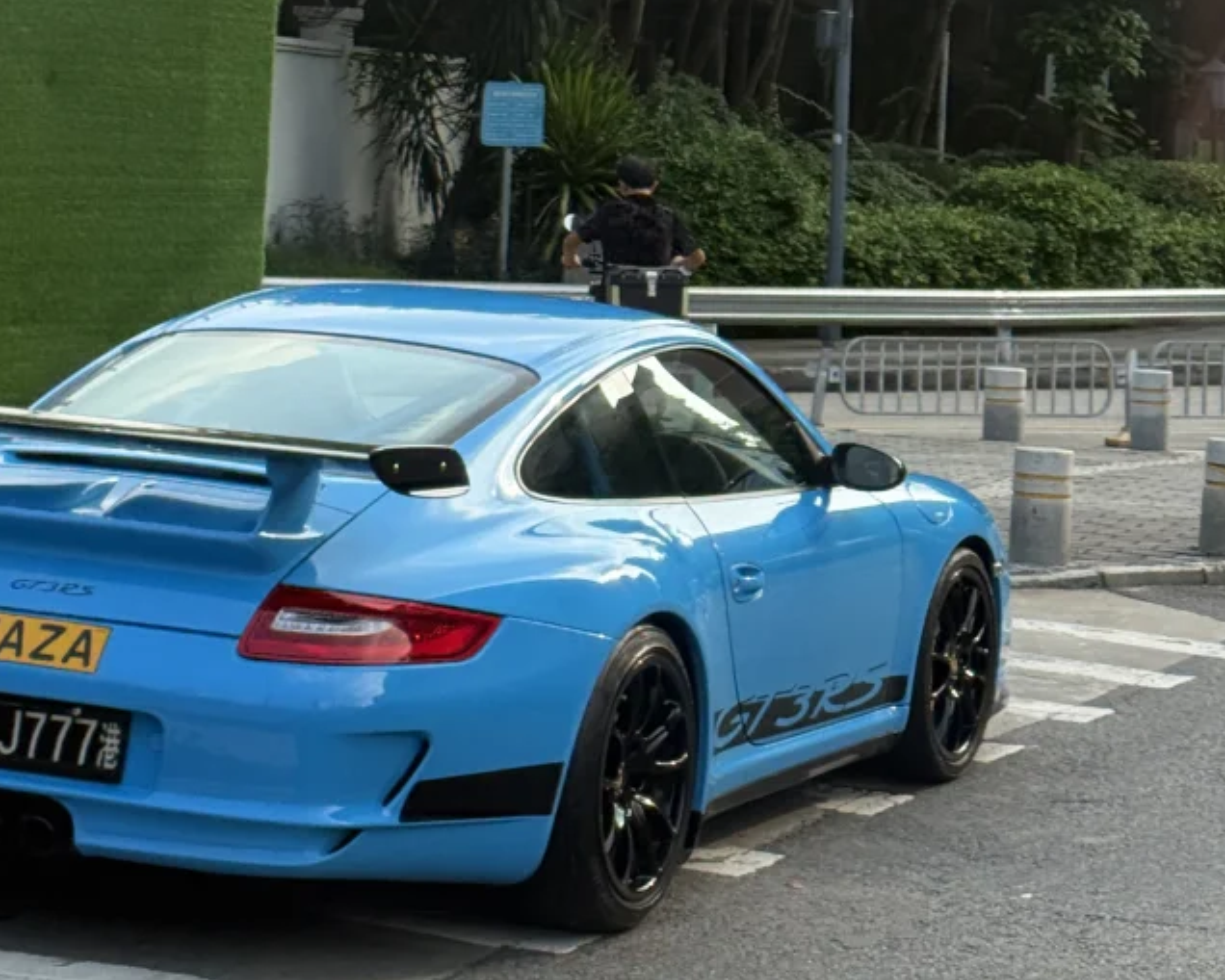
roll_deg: -3.5
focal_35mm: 106
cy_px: 214
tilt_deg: -1.2
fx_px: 3844
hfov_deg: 18.1
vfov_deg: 14.5
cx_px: 555
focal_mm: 6.76
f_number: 1.78
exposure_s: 1/1330
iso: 100
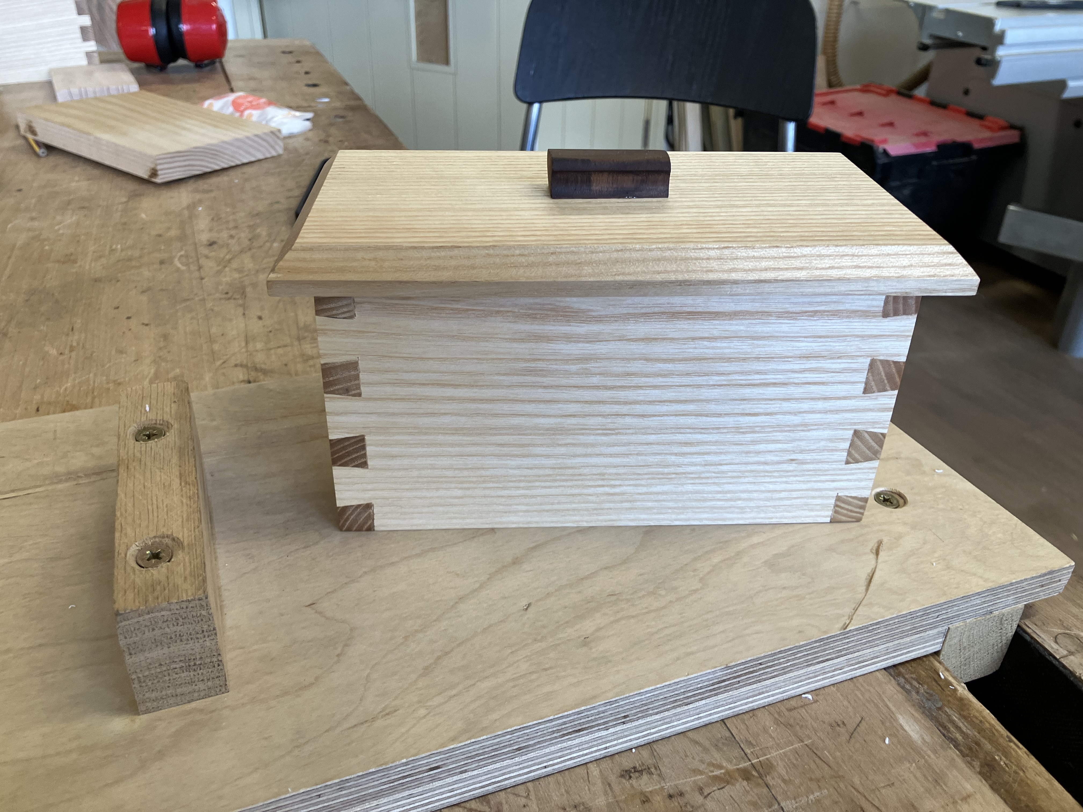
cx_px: 542
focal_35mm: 28
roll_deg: -1.1
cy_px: 406
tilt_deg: -31.1
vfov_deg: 49.7
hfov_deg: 63.4
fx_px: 876
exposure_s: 1/100
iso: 64
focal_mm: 3.99
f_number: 1.8
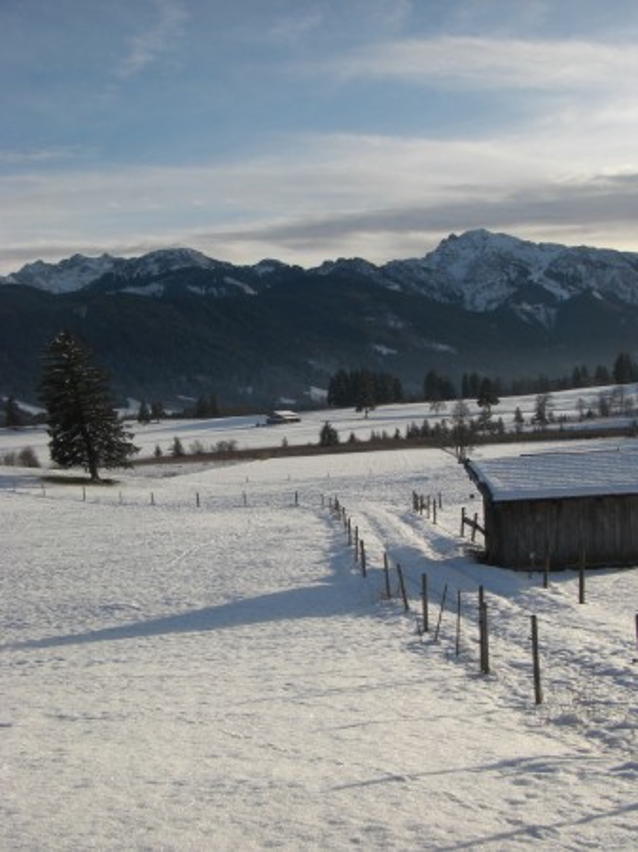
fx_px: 1230
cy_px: 426
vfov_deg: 38.2
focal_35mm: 50
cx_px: 319
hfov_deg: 29.1
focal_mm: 8.4
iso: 64
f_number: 5
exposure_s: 1/320
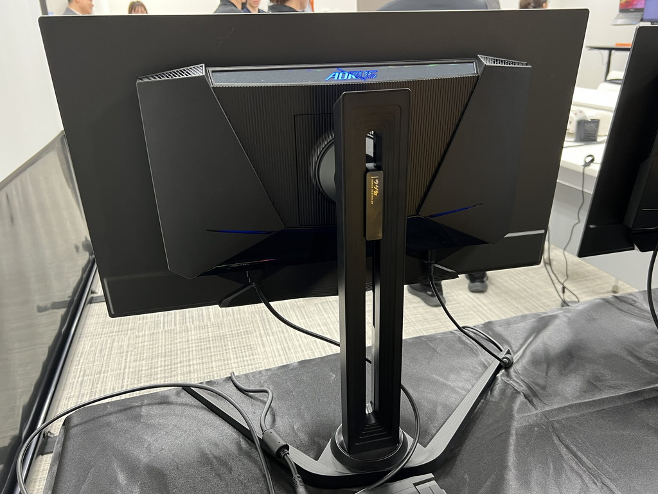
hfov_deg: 67.3
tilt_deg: -20.6
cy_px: 247
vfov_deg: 53.1
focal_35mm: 26
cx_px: 329
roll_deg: +2.2
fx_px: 494
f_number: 1.5
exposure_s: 1/60
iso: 200
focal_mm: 5.7
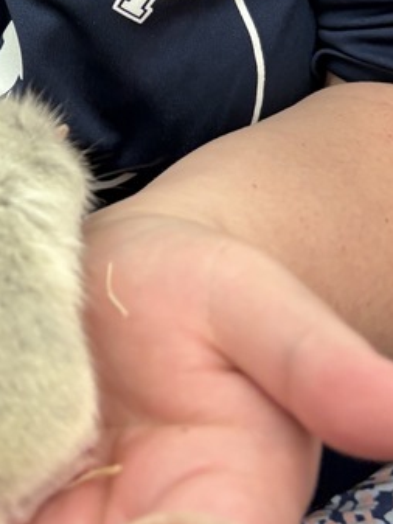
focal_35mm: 79
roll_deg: +2.5
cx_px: -26
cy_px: -61
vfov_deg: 23.1
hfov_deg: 18.1
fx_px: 1195
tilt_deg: -14.0
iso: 200
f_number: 1.6
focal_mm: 5.96
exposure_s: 1/60
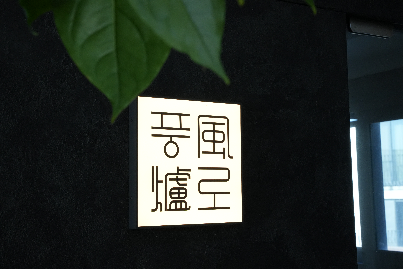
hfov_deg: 35.0
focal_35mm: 57
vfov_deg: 23.7
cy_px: 134
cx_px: 202
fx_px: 639
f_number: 13
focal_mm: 57.1
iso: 3200
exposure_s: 1/250
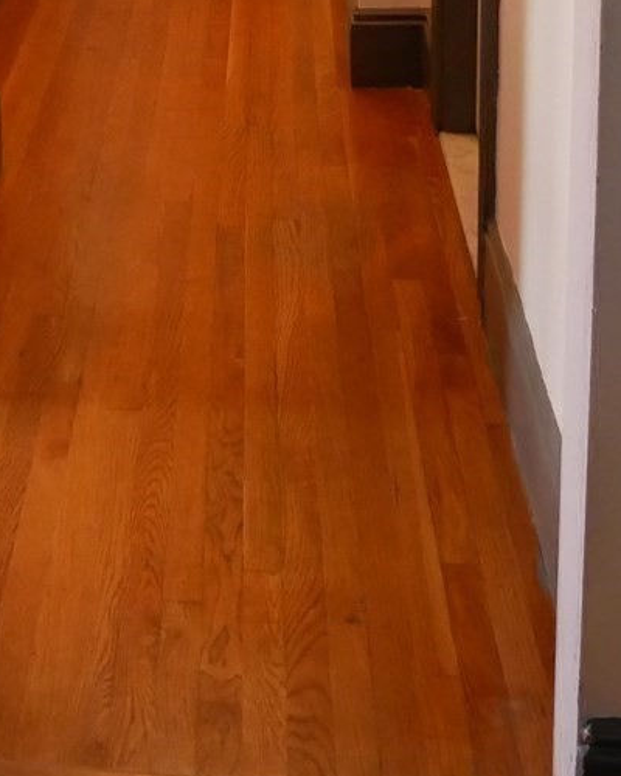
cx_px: 55
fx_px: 1654
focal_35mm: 72
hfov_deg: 20.8
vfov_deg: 22.9
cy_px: -281
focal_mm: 12
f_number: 5
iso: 2500
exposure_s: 1/60
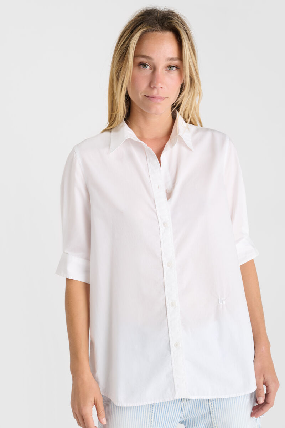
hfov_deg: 27.0
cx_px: 142
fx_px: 594
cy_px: 214
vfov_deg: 39.6
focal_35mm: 50
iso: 100
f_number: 9
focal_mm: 50
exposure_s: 1/160
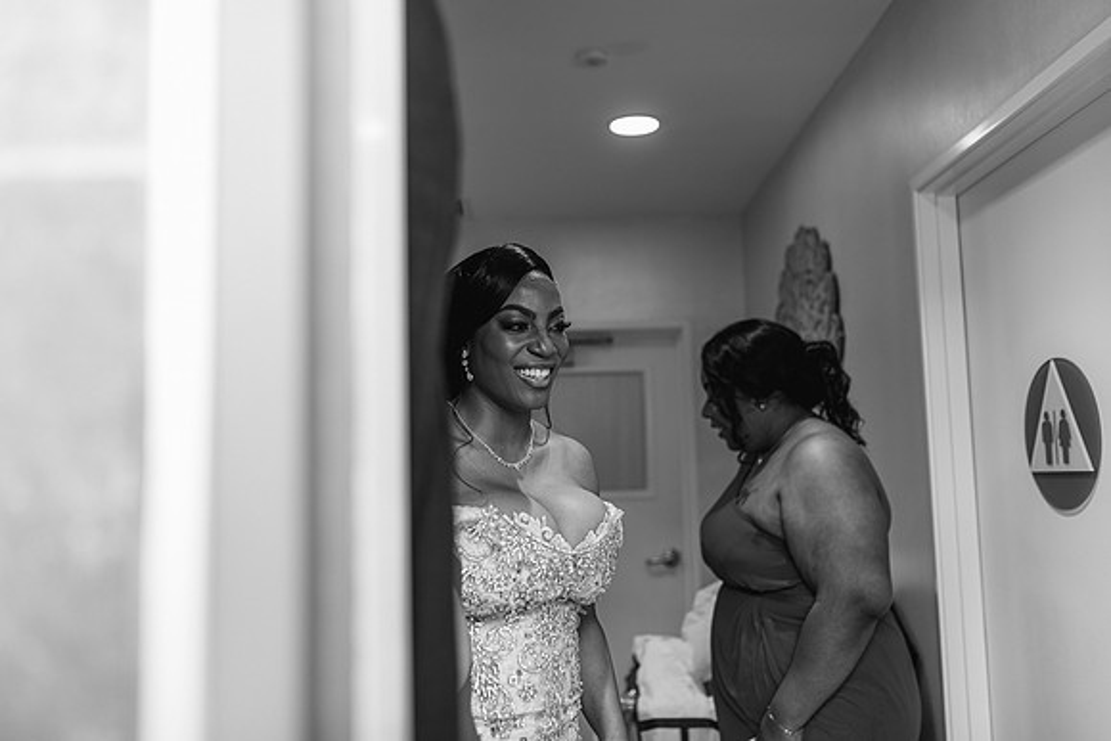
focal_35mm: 35
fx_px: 1080
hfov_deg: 54.4
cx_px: 556
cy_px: 370
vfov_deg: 37.9
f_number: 2
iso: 100
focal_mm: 35
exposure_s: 1/160
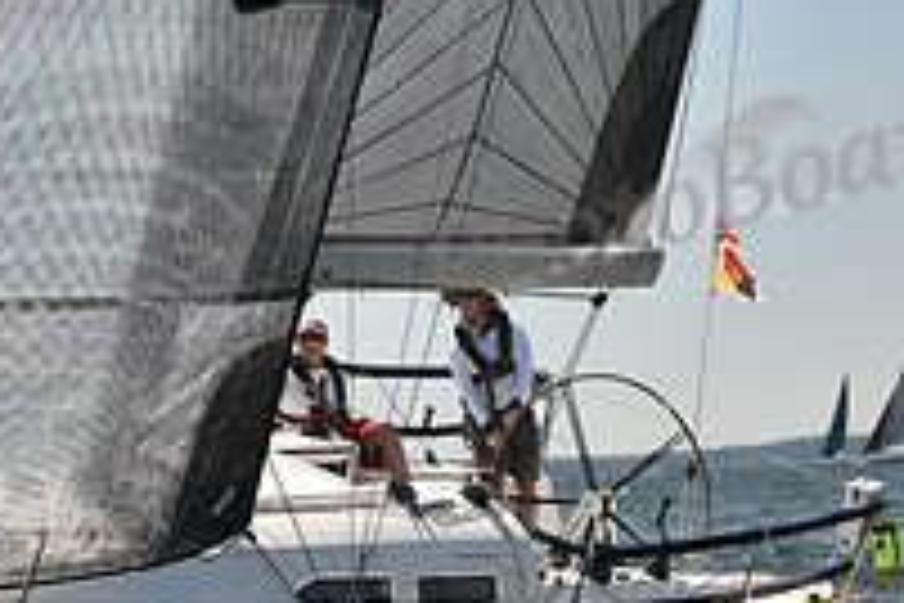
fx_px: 5072
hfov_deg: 10.2
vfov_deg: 6.8
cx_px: 193
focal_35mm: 202
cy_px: 488
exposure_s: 1/1250
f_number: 3.5
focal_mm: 70
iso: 250
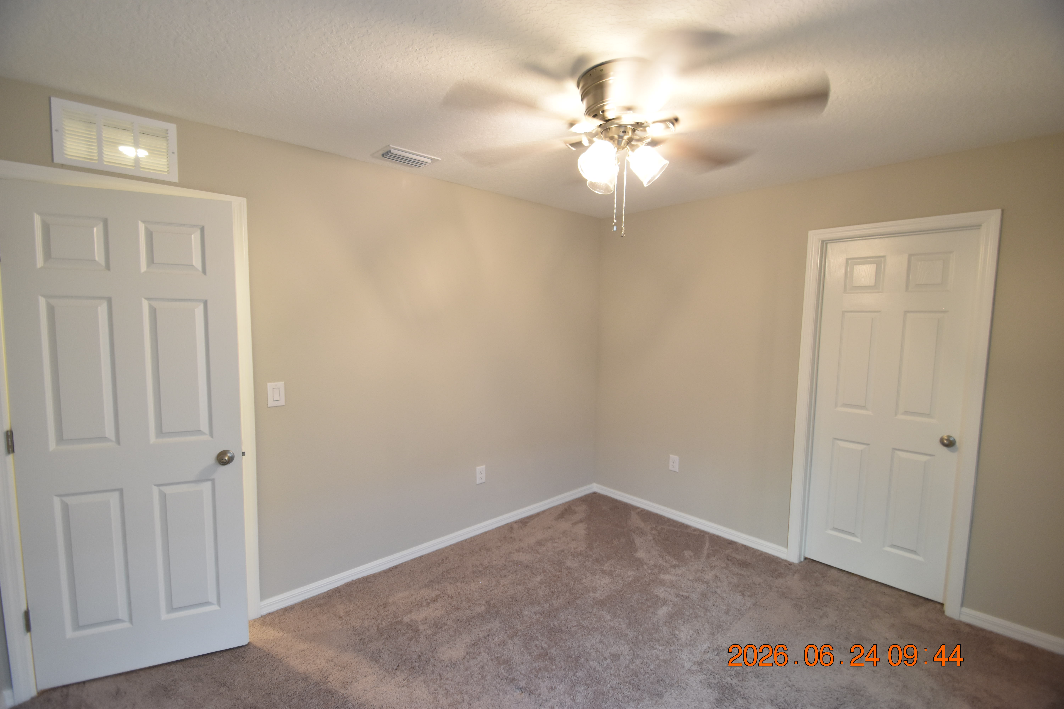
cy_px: 354
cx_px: 532
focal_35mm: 15
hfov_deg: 100.4
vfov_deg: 77.3
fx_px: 443
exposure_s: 1/30
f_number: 3.5
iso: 800
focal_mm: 10
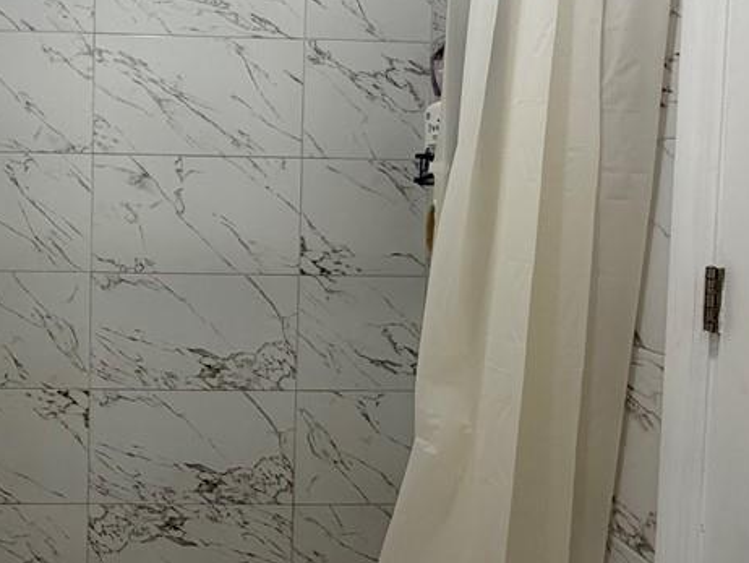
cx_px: 173
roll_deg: -0.5
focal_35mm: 31
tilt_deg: -2.3
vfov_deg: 45.1
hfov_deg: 55.1
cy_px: 213
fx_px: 671
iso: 160
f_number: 2.2
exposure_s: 1/60
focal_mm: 2.22
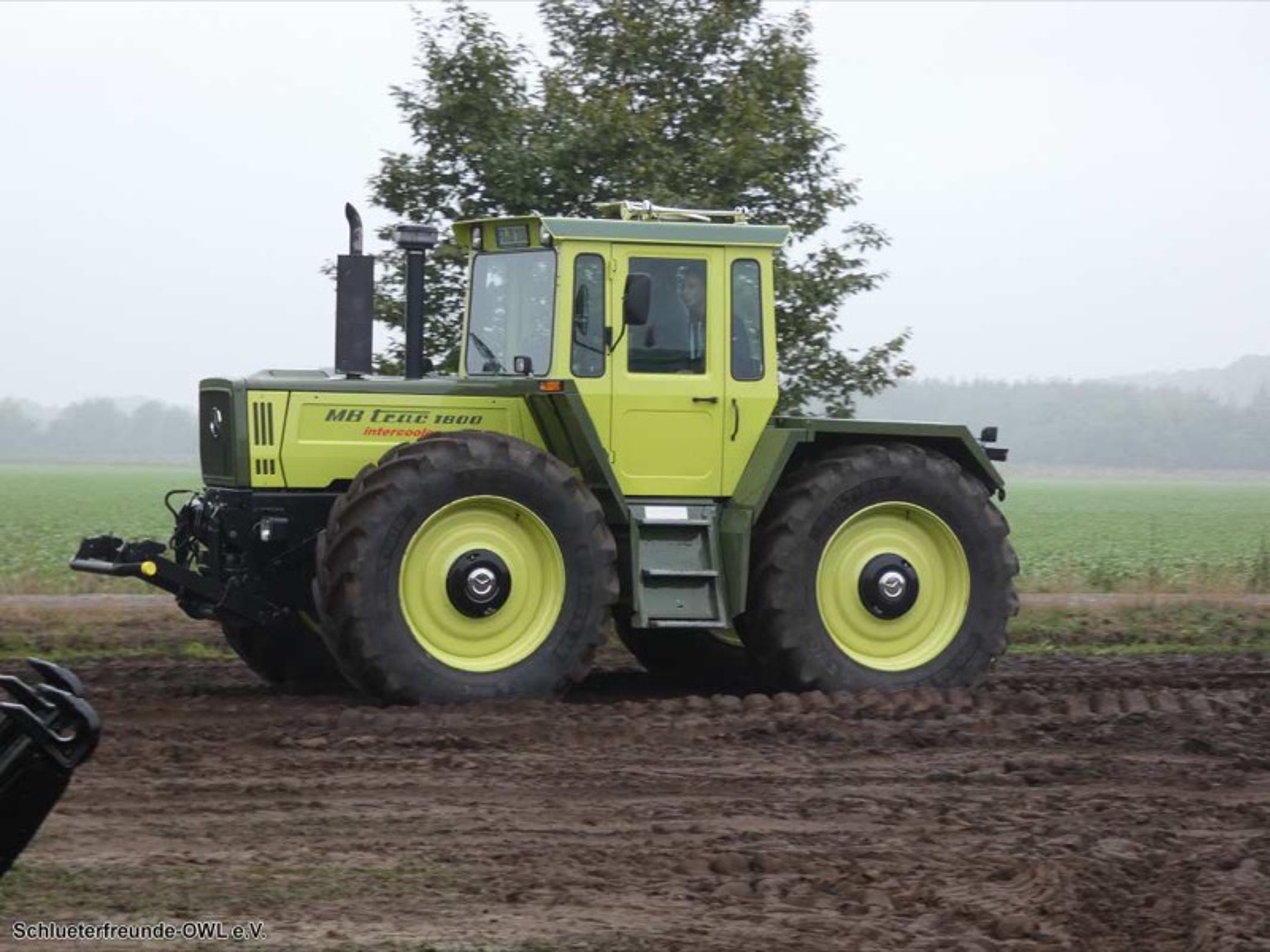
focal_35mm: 107
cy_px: 476
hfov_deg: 18.4
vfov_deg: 13.8
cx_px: 635
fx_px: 3926
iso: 250
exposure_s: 1/125
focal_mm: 19.2
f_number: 4.9
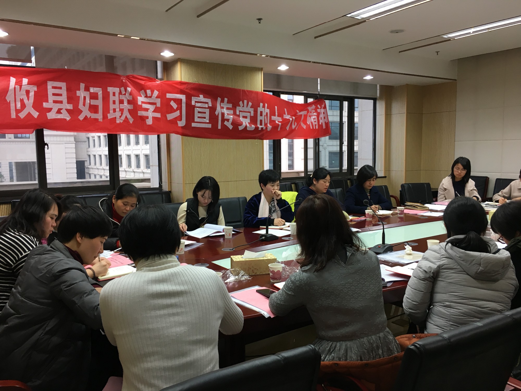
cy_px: 196
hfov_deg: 61.7
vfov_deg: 48.2
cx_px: 260
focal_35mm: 29
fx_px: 436
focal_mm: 4.15
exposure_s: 1/33
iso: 64
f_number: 2.2
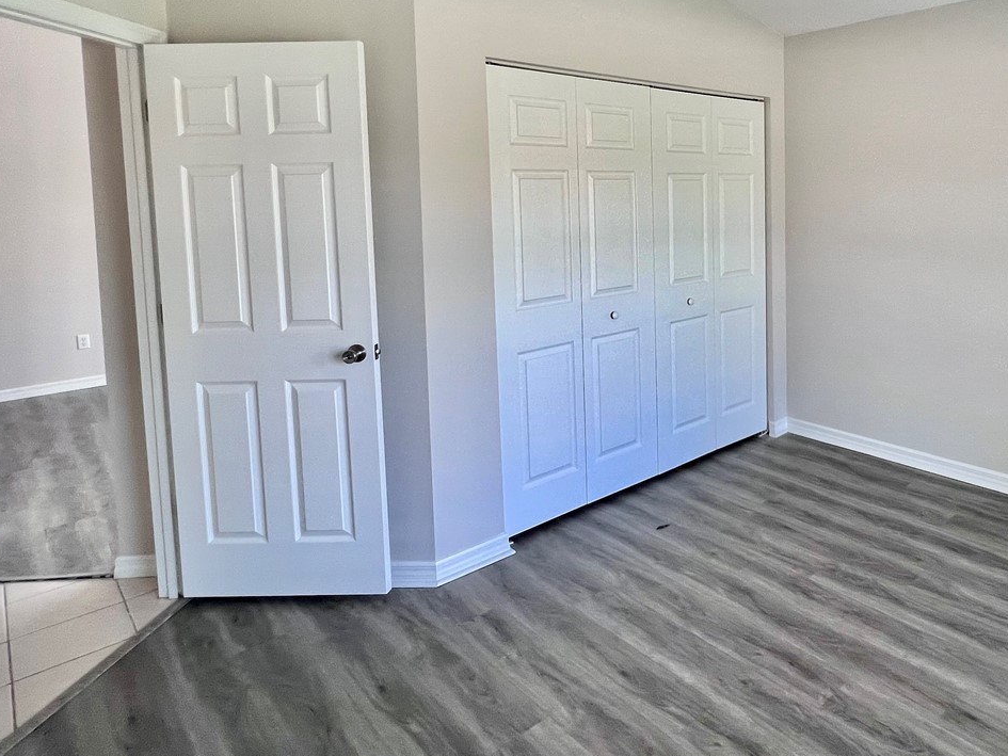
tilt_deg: -3.6
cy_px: 243
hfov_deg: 72.5
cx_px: 720
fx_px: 641
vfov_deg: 59.5
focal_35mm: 22
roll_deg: +1.0
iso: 80
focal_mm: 1.57
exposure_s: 1/120
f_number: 1.8
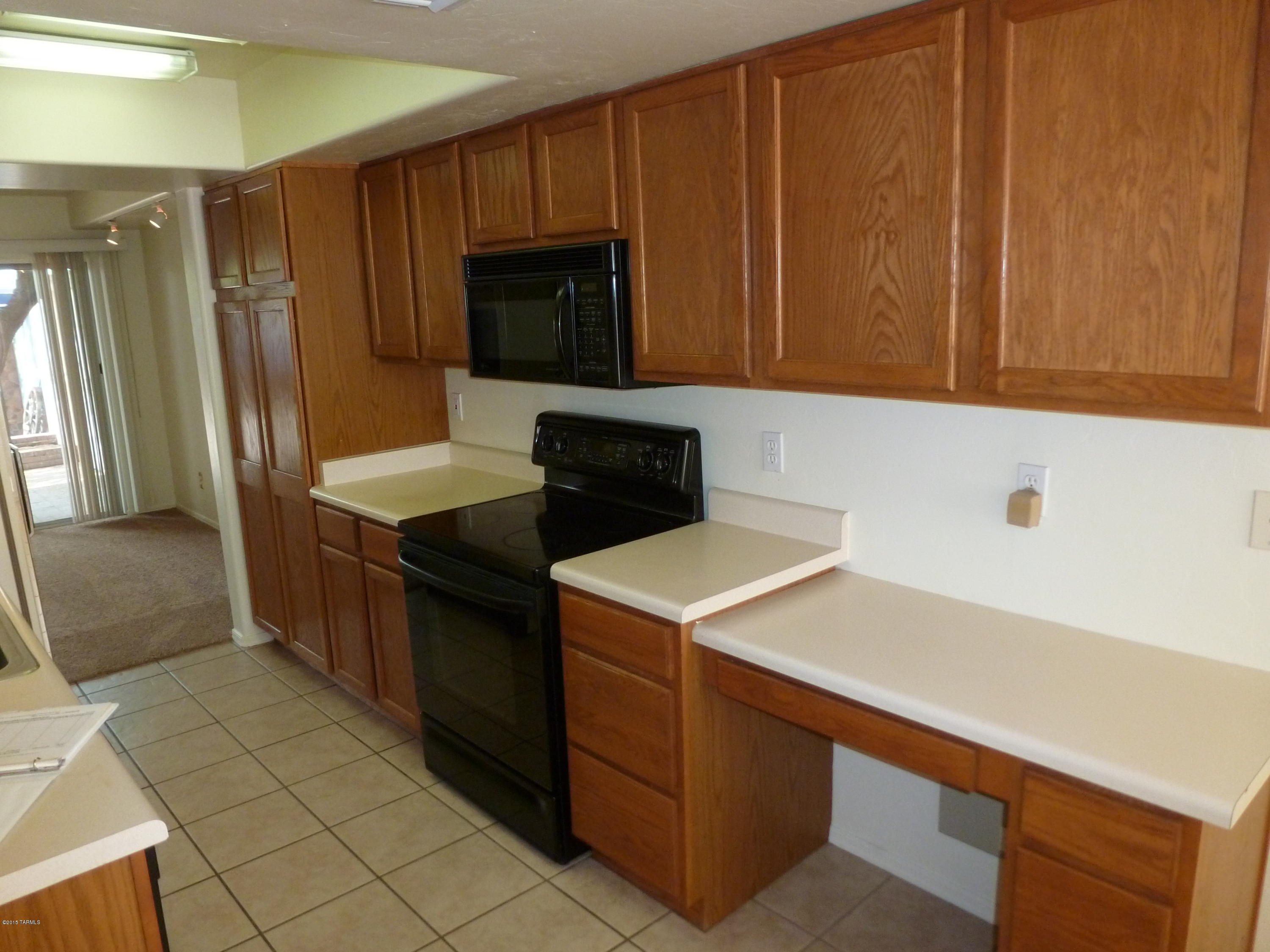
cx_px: 635
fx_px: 881
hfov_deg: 71.6
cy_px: 476
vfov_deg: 56.8
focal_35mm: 24
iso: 320
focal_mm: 4.3
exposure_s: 1/60
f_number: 3.3
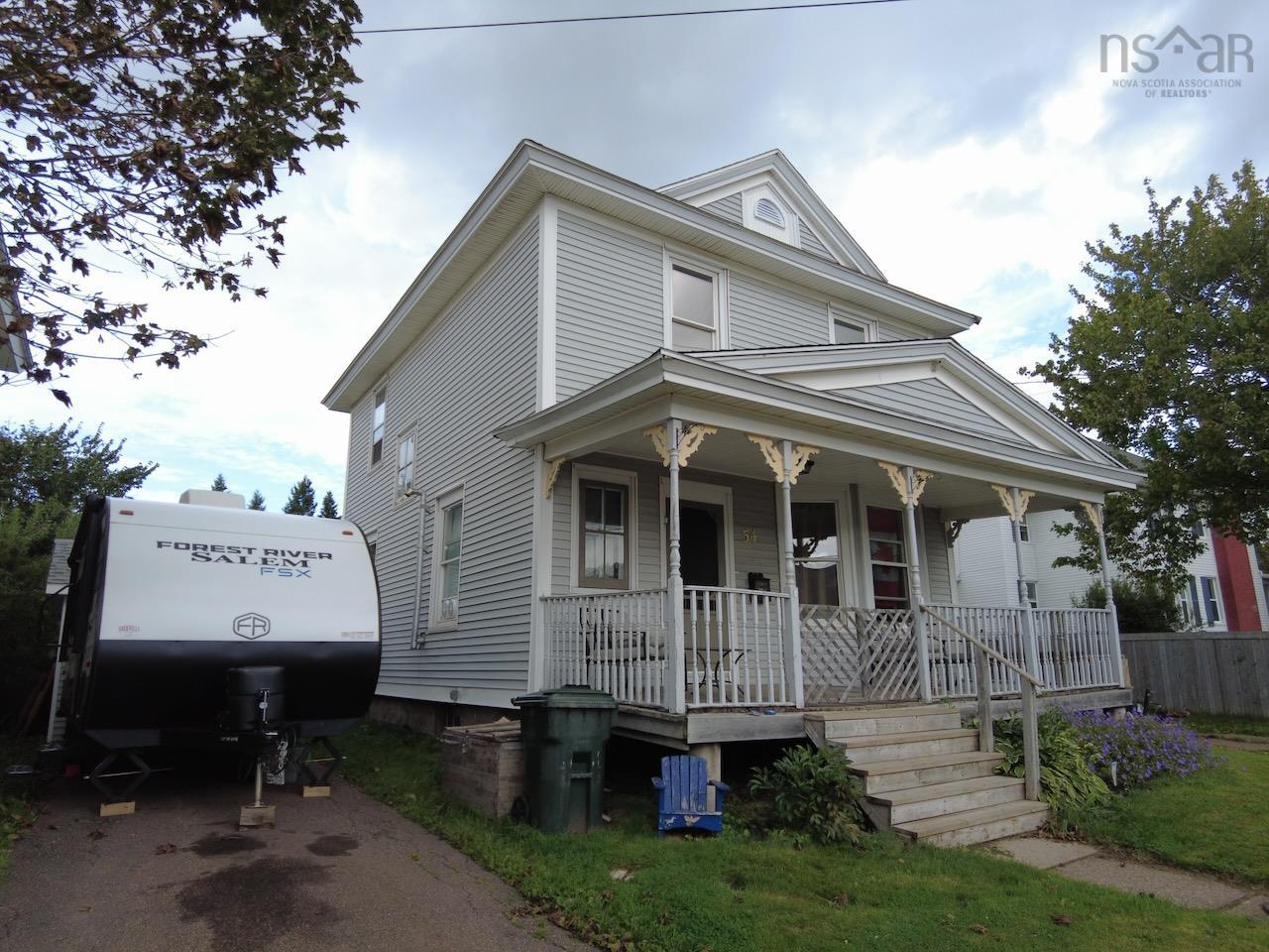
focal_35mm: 20
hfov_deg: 81.7
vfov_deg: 66.0
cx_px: 634
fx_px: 733
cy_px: 476
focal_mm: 4.4
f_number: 1.8
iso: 100
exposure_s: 1/640
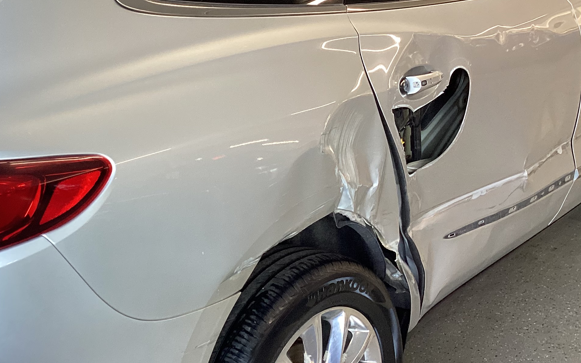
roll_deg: +6.4
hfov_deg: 35.4
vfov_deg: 23.1
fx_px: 887
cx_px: 142
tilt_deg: -22.1
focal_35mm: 56
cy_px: 214
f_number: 2.4
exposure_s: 1/60
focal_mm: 3.3
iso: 100
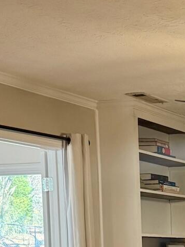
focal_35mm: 104
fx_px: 742
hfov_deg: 13.5
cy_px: 339
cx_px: 267
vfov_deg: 17.5
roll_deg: -0.2
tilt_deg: -7.0
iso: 400
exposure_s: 1/120
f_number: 1.78
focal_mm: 6.76
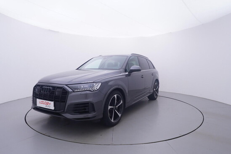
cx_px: 116
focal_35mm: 22
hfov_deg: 77.3
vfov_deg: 56.2
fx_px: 144
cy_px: 77
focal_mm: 15
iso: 200
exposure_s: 1/80
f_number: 5
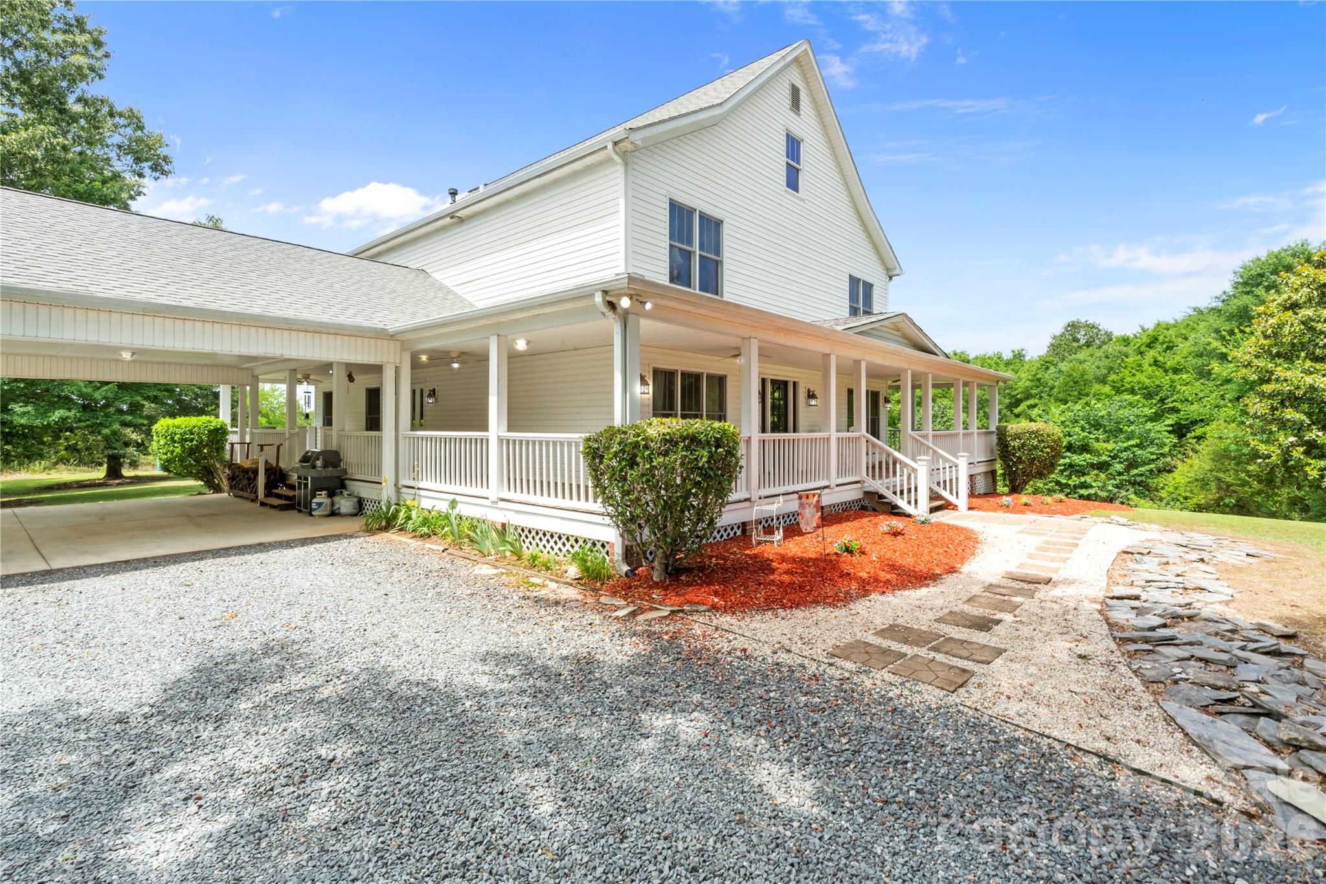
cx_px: 663
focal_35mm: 16
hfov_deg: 96.7
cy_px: 442
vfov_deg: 73.7
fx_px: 589
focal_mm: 16
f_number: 22
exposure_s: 1/125
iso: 500
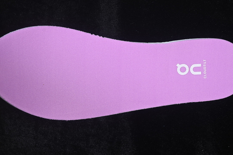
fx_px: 485
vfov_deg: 18.2
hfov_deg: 27.0
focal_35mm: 75
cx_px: 116
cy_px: 78
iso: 160
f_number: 7.1
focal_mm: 50
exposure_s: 1/80
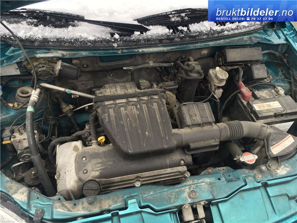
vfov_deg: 48.2
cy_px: 112
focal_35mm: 29
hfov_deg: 61.7
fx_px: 249
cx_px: 148
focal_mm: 4.15
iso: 40
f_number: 2.2
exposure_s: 1/120
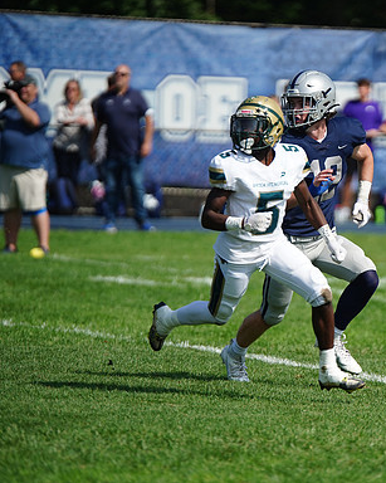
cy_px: 241
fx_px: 5286
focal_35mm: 370
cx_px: 345
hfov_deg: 4.2
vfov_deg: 5.2
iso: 400
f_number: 2.8
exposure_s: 1/6400
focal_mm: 261
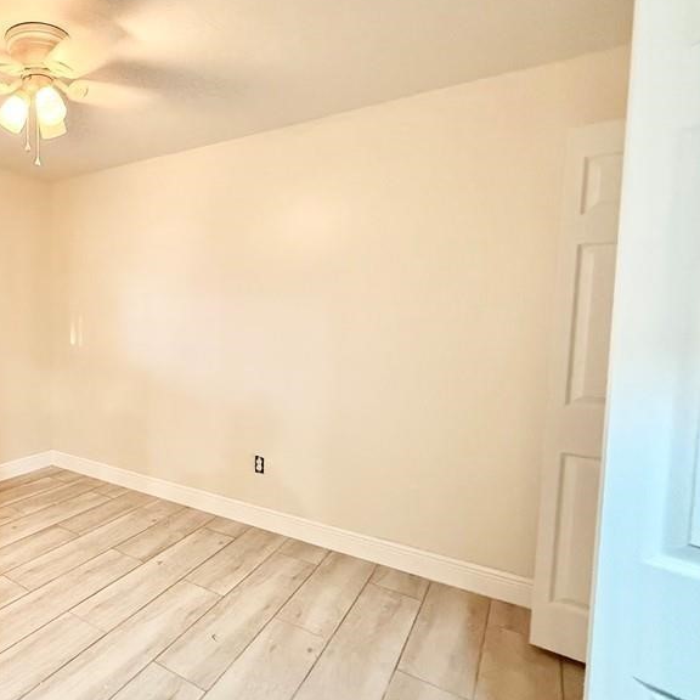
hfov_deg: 60.5
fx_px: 503
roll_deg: -0.4
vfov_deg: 69.6
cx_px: 89
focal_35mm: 22
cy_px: 351
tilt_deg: -3.5
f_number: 2.2
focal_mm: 2.22
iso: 640
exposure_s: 1/60
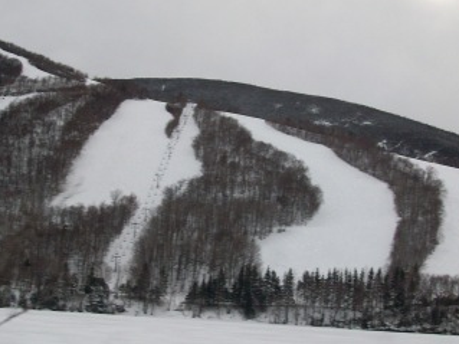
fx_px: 848
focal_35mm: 64
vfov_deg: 22.9
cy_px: 150
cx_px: 245
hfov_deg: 30.3
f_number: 2.8
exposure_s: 1/216
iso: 64
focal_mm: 5.7
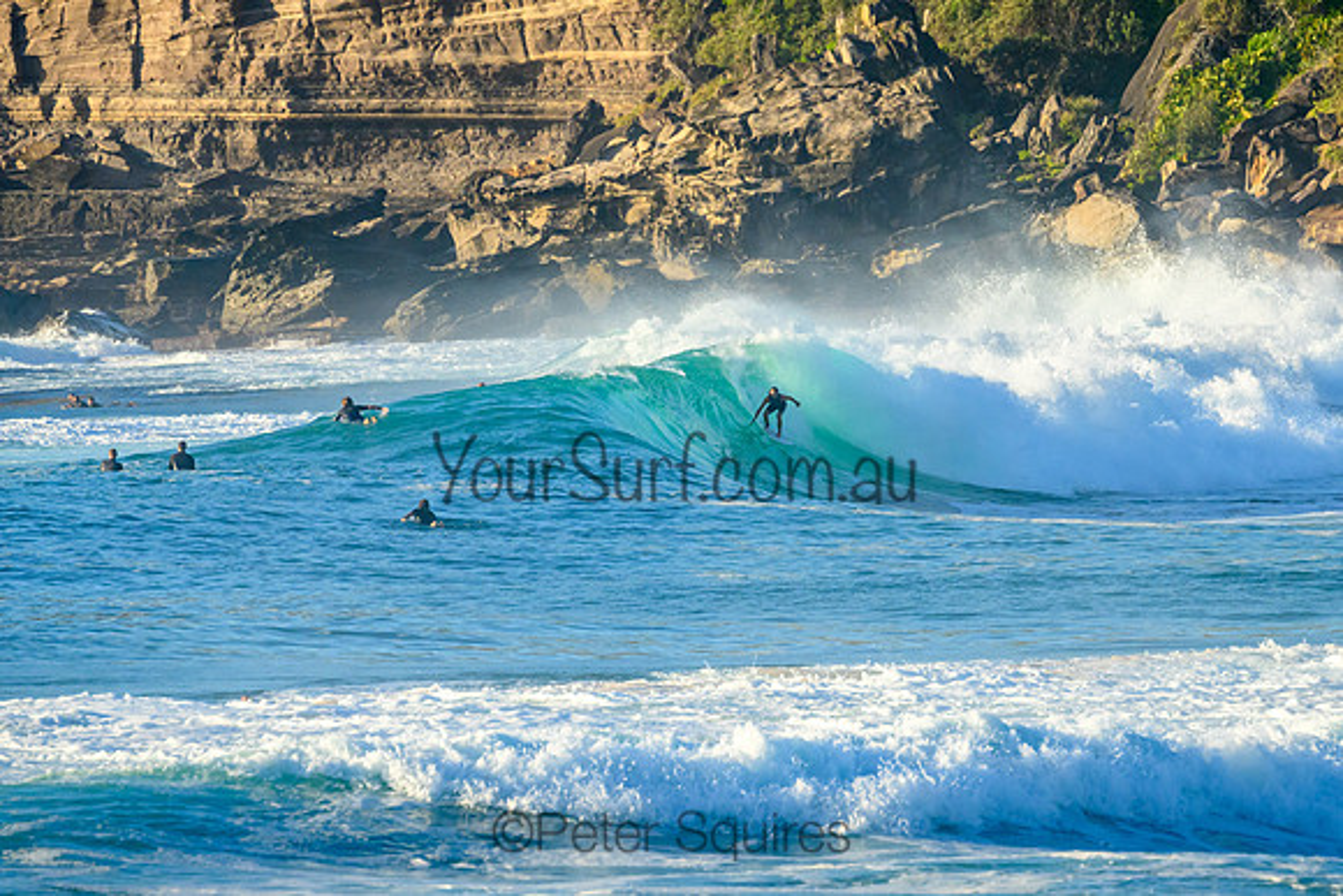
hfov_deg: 3.8
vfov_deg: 2.5
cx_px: 742
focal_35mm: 549
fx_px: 20497
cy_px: 437
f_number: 9
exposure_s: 1/2000
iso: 1000
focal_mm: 400
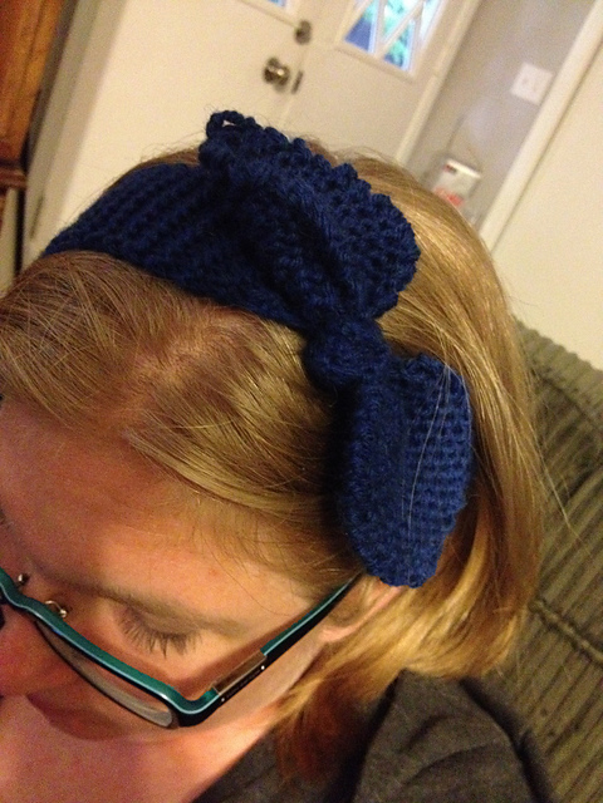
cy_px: 402
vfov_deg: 52.6
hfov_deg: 40.7
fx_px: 813
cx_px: 302
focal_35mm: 35
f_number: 2.4
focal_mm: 4.28
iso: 800
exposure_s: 1/15
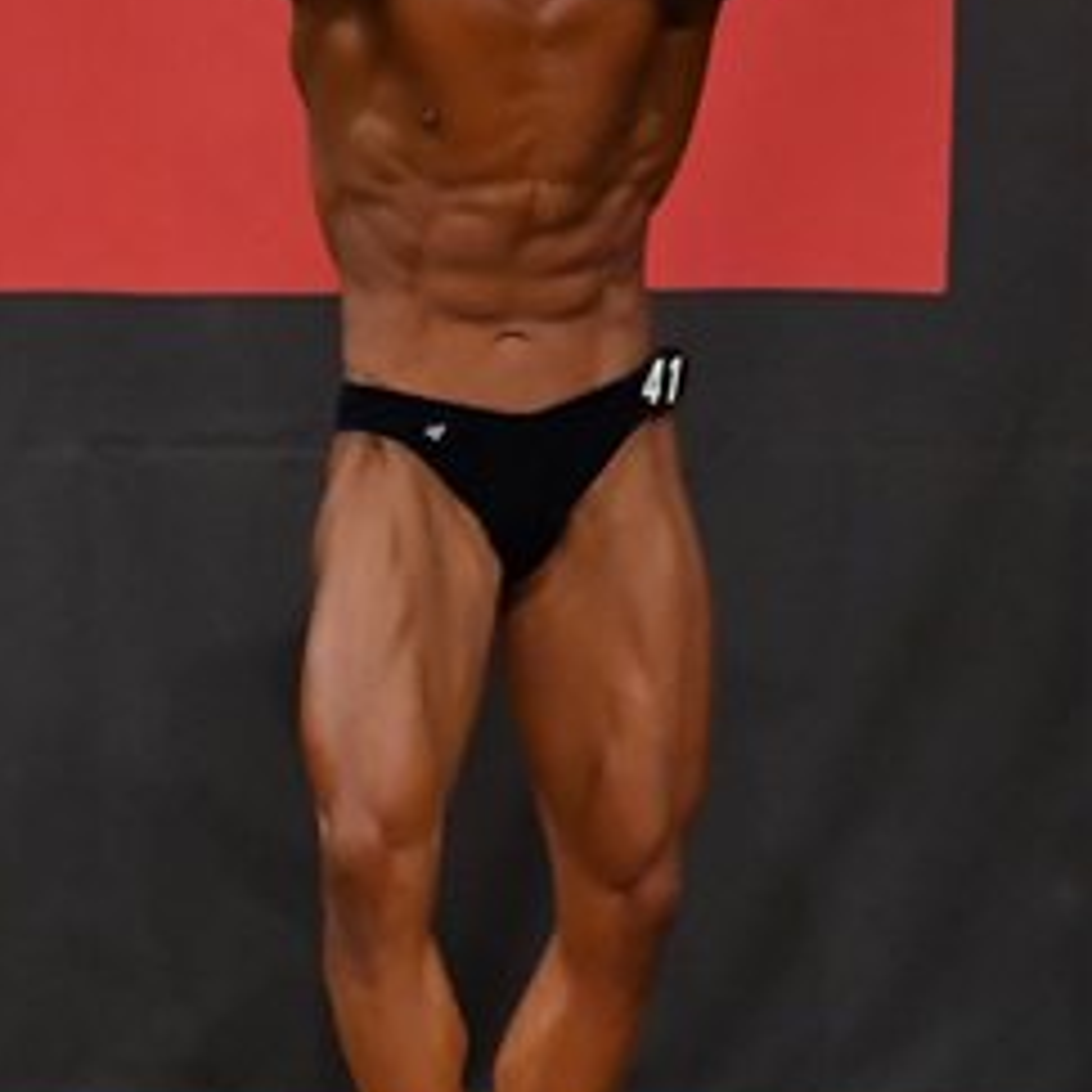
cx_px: -640
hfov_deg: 2.7
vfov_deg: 2.7
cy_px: 512
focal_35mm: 649
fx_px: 23163
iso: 7200
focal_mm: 160
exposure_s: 1/400
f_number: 5.6
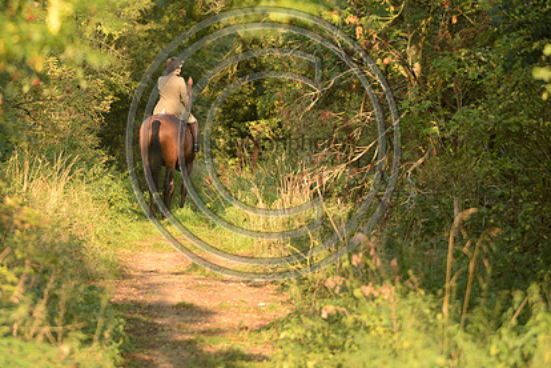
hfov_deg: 7.4
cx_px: 264
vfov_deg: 4.9
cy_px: 124
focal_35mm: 280
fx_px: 4285
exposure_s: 1/1000
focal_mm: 200
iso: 1000
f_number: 3.2
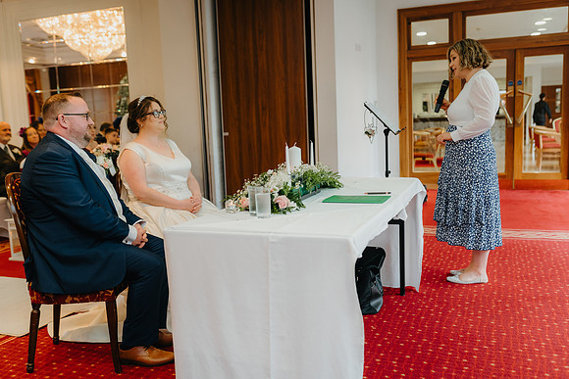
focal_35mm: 35
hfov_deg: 54.4
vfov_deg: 37.9
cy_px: 190
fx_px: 553
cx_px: 284
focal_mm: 35
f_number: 2.2
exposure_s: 1/160
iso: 1000
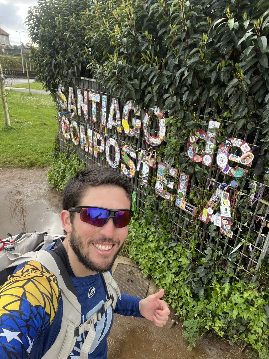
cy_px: 180
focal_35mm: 23
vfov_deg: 73.9
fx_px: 238
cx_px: 134
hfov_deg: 58.9
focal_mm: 2.71
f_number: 2.2
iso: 25
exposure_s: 1/203
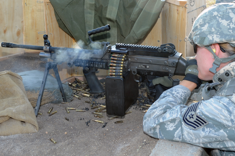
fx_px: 489
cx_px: 128
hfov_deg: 27.0
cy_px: 64
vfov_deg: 18.1
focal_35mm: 75
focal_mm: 48
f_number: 7.1
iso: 320
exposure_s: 1/200
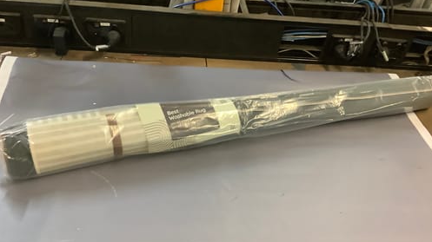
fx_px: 389
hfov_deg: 58.0
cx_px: 216
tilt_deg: -39.7
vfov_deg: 34.6
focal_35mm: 34
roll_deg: -5.1
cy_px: 131
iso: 320
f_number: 2.4
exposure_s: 1/33
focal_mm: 3.3
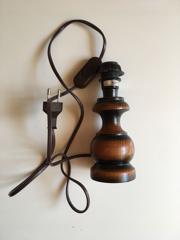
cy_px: 120
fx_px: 201
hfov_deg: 48.2
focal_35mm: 29
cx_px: 90
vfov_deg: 61.7
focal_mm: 4.15
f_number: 2.2
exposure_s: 1/50
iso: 32
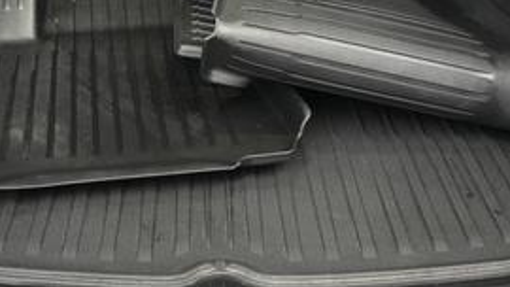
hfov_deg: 33.7
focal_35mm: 62
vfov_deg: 18.9
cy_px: 4
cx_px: 212
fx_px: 839
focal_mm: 25
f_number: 2.8
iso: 8000
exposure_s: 1/160
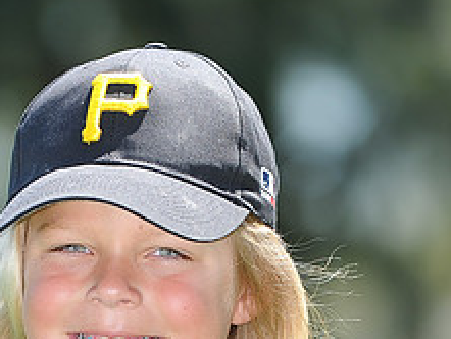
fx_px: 6583
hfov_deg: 3.9
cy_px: 470
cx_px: 114
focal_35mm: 505
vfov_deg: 2.9
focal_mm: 200
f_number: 4.5
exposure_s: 1/500
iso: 200
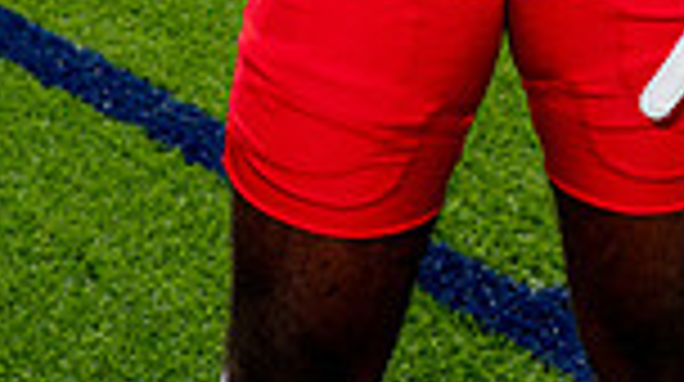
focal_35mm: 146
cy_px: -598
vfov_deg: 7.6
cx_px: 446
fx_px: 2644
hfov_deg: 14.7
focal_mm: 47
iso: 100
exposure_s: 1/250
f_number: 8
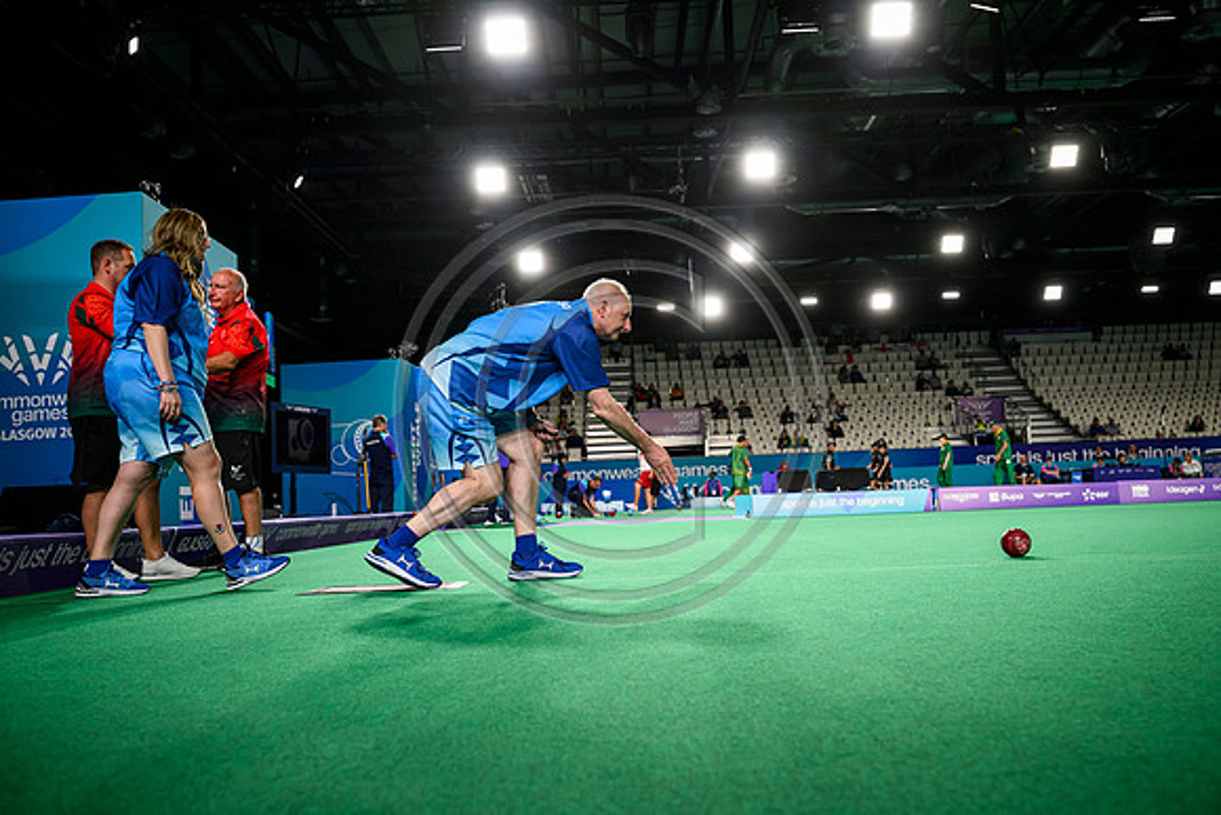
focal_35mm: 32
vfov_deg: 41.1
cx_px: 610
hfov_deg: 58.7
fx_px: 1086
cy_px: 408
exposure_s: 1/1000
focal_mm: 32
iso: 1600
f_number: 4.5
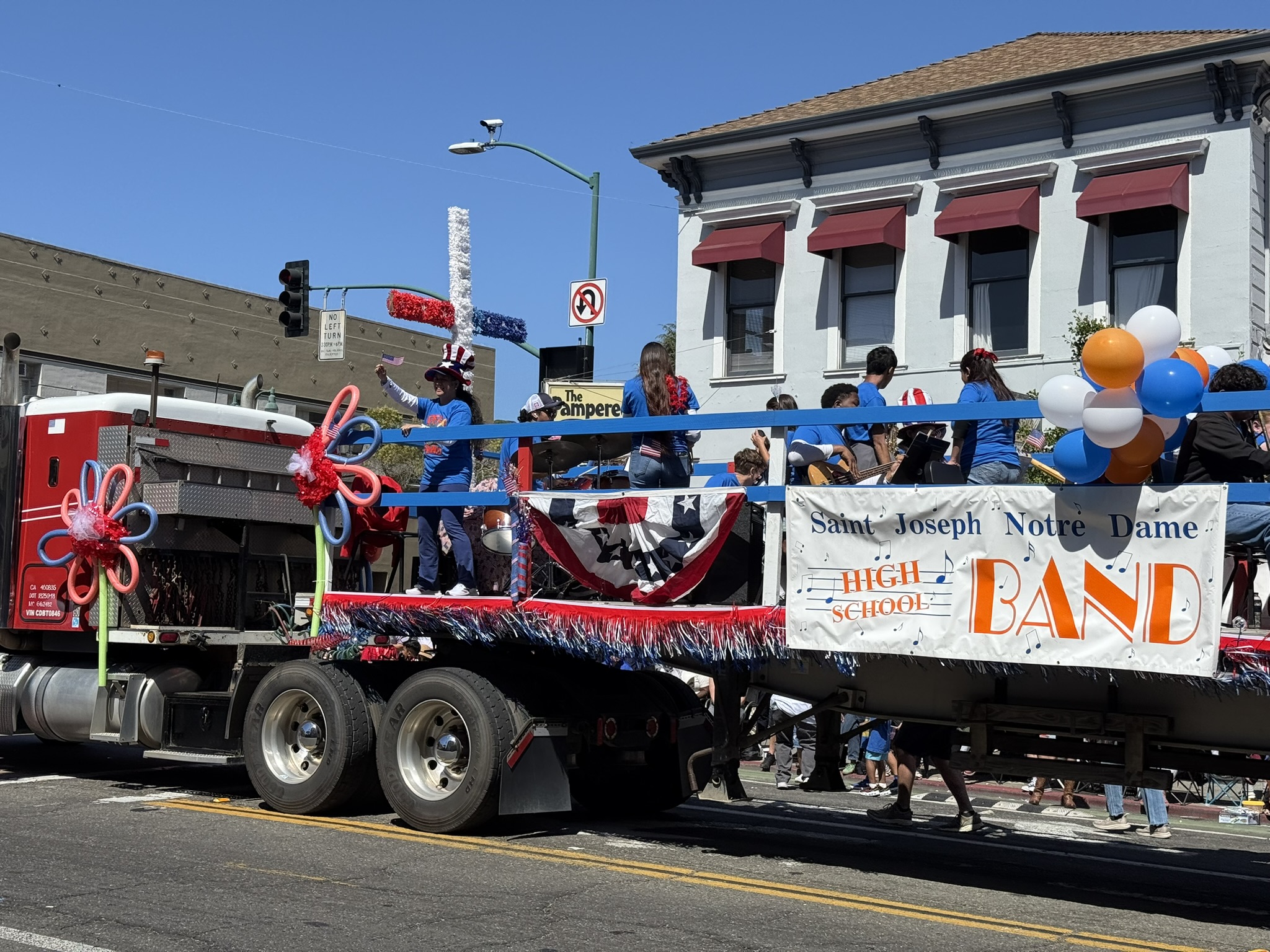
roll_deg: -1.5
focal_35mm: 48
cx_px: 635
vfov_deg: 30.3
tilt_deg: +4.5
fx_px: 1761
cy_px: 476
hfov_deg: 39.7
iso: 64
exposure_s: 1/6024
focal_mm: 6.76
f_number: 1.78
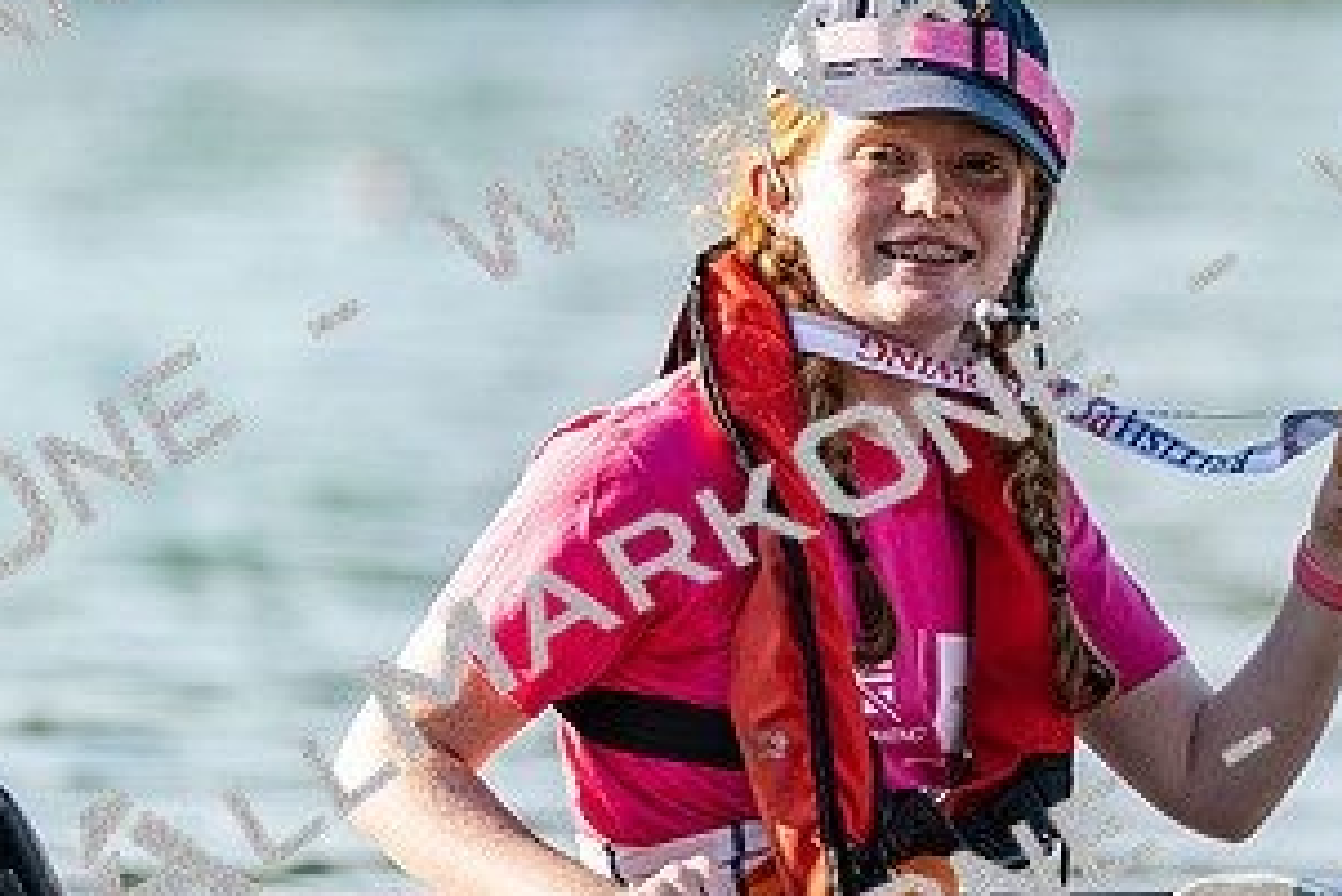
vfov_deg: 5.3
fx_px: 9696
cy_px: 296
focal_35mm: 260
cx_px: 985
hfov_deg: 7.9
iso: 64
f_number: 1.8
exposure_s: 1/2000
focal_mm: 135
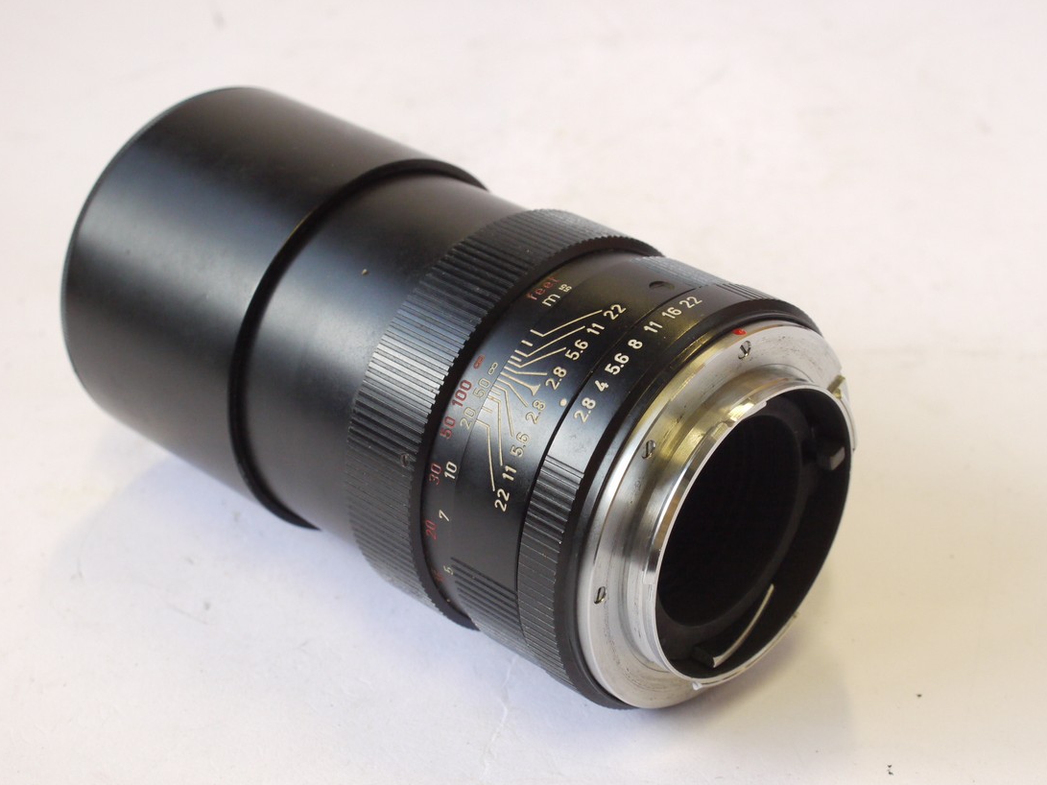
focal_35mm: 66
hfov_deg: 29.4
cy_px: 426
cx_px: 555
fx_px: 1996
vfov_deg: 22.2
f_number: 8
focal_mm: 30
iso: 800
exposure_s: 1/80
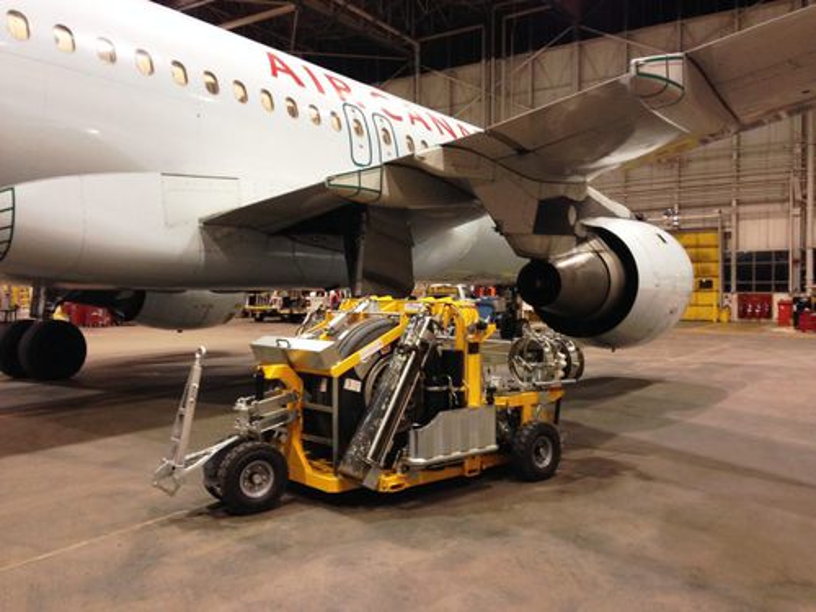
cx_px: 408
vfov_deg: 42.9
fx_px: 778
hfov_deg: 55.4
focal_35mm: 33
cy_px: 306
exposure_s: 1/20
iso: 160
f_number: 2.4
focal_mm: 4.12
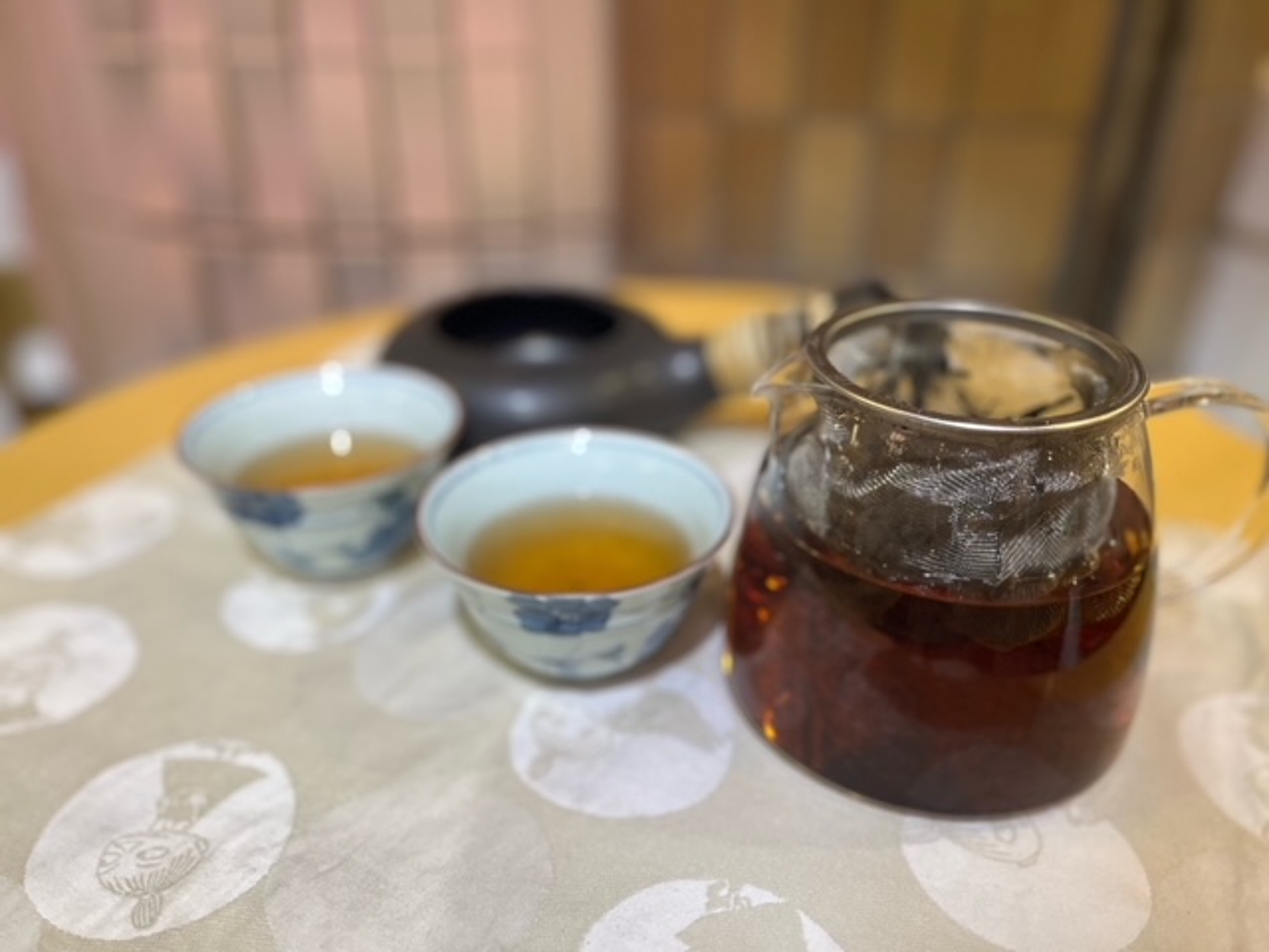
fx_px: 953
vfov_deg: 53.1
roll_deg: -0.3
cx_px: 634
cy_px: 476
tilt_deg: -30.5
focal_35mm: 26
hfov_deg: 67.3
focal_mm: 5.1
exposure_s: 1/50
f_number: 1.6
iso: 200
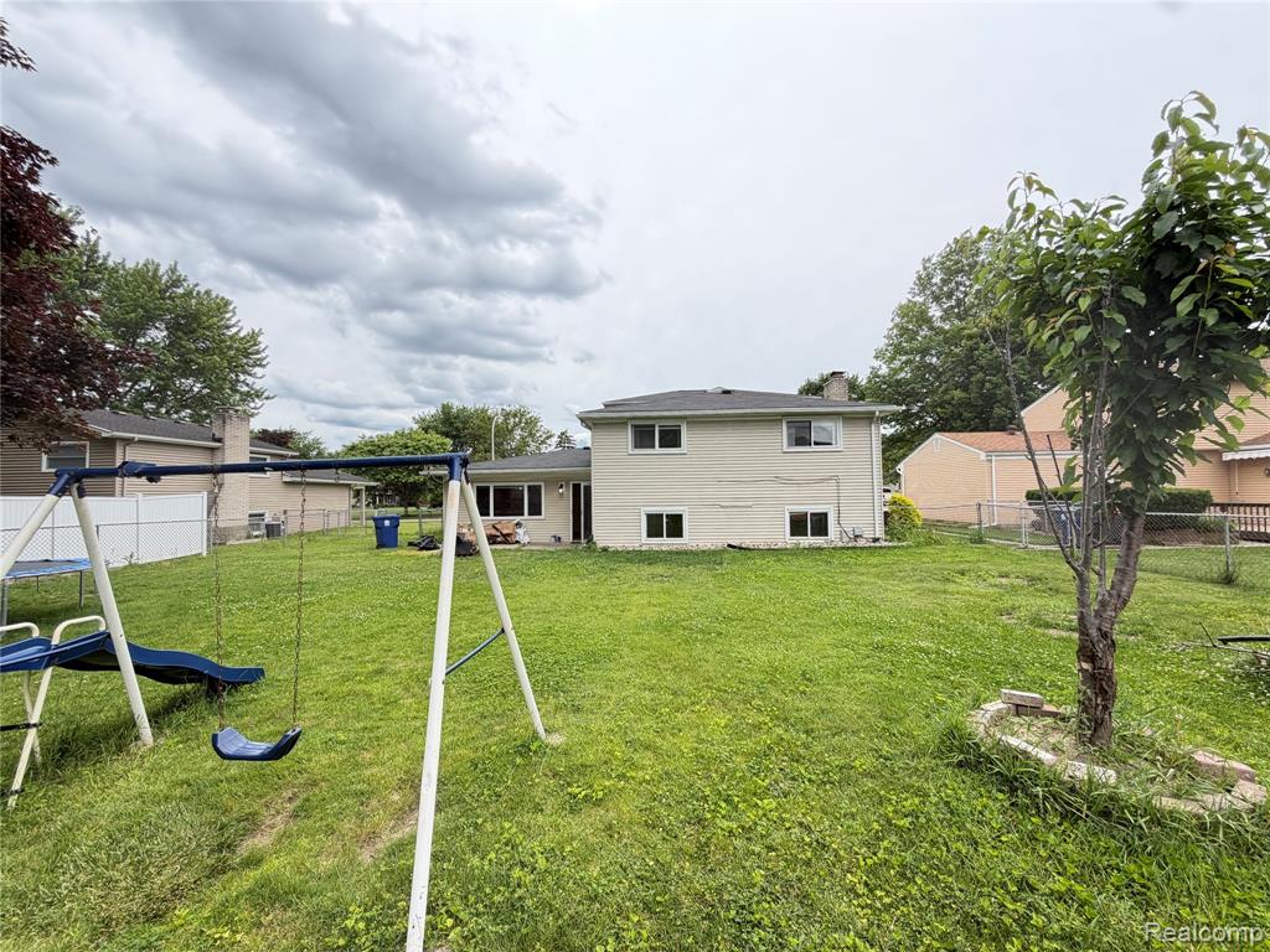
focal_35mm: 14
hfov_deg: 102.1
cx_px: 635
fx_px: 514
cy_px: 476
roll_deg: +0.6
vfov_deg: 85.7
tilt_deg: +2.1
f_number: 2.2
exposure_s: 1/171
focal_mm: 2.22
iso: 40
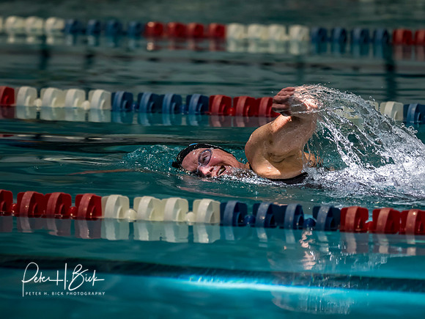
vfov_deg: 3.7
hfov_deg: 4.9
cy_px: 160
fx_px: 4923
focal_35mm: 401
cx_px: 212
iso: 2000
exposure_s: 1/1000
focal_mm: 200
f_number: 2.8
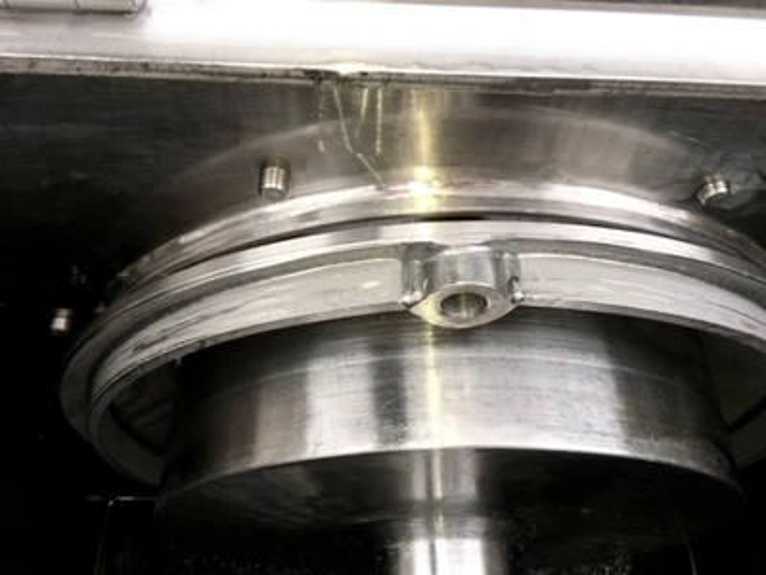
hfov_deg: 61.7
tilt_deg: -58.9
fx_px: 642
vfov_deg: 48.2
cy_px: 288
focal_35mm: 29
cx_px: 383
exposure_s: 1/130
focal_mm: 4.15
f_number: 2.2
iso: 25
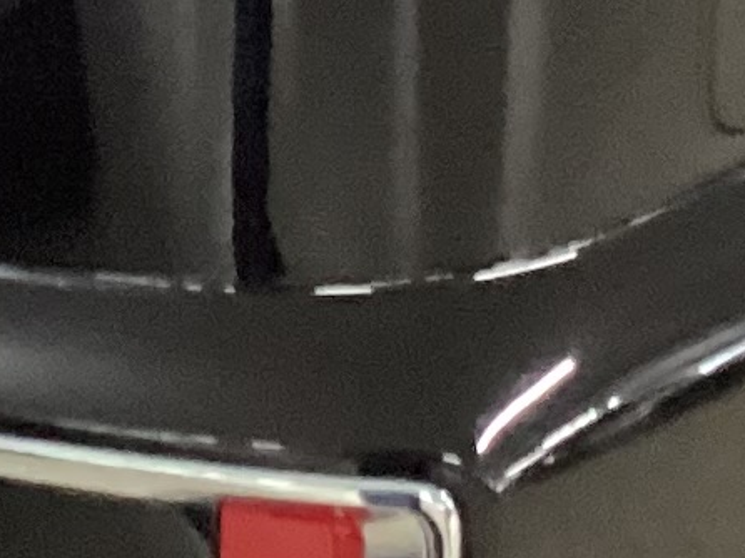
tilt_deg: -19.7
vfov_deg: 6.3
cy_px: -683
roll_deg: +0.2
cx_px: -73
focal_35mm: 227
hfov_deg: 8.7
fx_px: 4883
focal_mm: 3.3
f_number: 2.4
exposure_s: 1/30
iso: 500
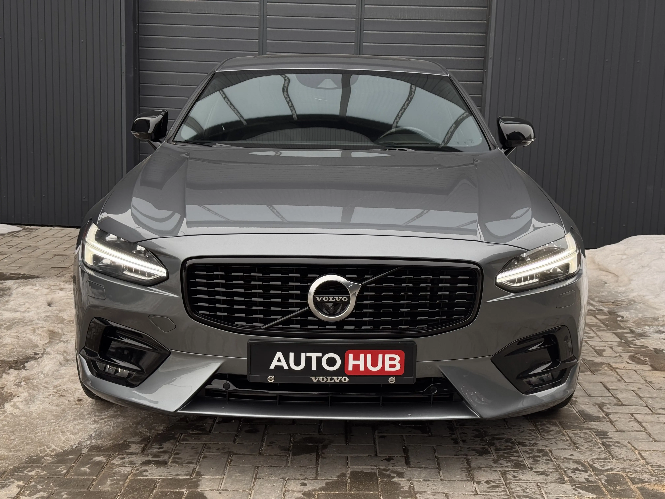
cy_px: 250
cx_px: 332
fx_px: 922
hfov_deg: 39.7
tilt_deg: -8.9
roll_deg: -1.7
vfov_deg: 30.3
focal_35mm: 48
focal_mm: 6.76
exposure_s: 1/913
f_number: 1.78
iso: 64
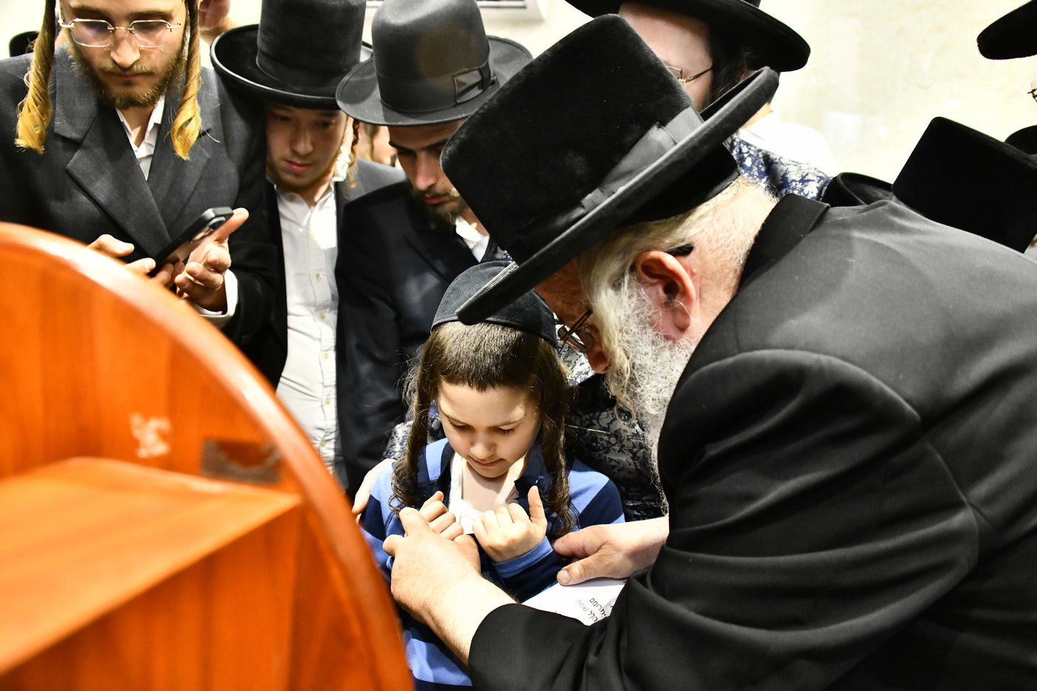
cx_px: 518
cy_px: 346
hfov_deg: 65.5
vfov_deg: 46.4
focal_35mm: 28
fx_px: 806
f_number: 4.5
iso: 3200
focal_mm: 28
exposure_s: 1/160
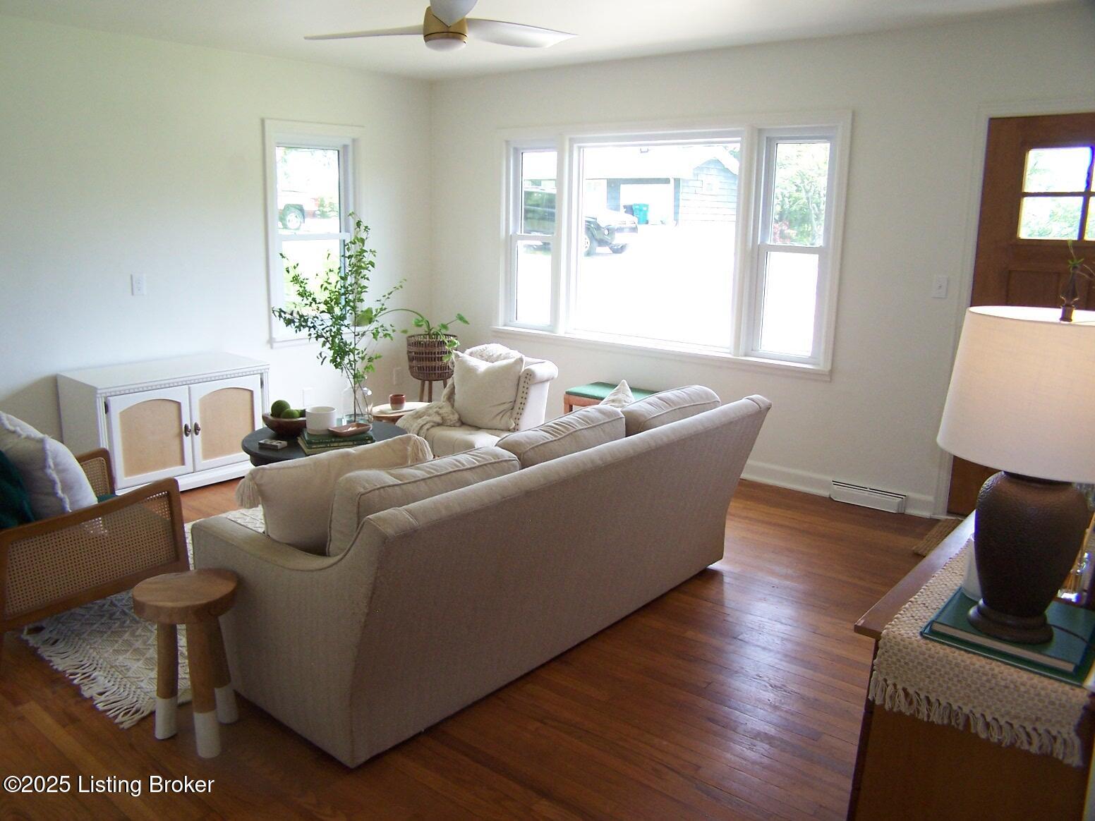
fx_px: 1202
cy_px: 410
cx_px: 548
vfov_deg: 37.7
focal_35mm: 38
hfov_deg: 49.0
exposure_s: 1/60
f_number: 2.8
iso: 140
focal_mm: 6.3
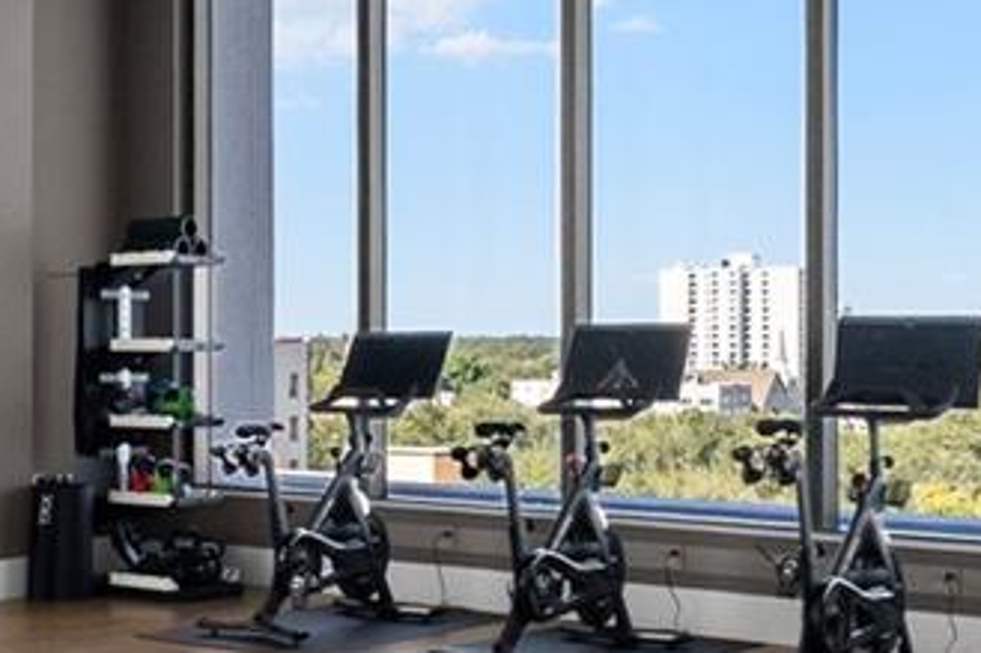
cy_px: 370
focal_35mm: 68
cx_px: -12
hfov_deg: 27.8
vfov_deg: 20.0
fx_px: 1852
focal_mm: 14
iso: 640
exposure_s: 1/400
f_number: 7.1
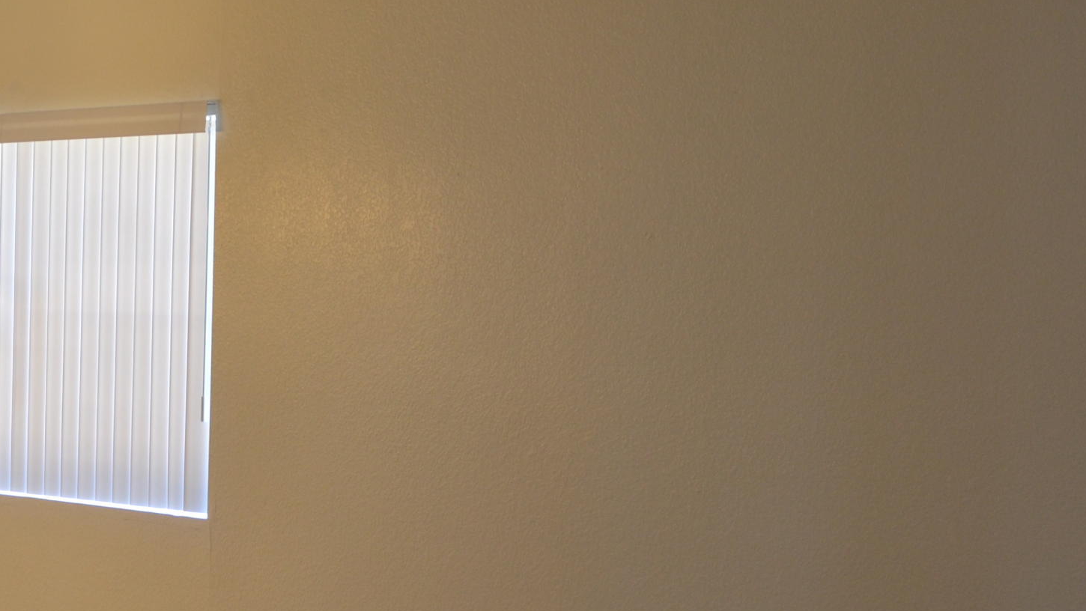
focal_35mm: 78
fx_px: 2246
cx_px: 284
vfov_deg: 15.5
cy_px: 387
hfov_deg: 26.9
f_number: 4
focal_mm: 24
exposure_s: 1/40
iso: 400
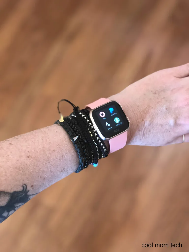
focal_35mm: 57
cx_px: 94
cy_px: 126
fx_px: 415
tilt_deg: -72.2
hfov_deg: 25.7
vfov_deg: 33.8
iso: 400
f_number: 2.8
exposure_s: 1/60
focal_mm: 6.6
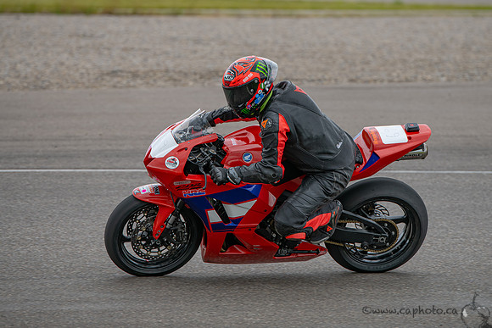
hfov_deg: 8.1
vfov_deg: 5.4
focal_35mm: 254
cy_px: 120
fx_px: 3467
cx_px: 277
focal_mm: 200
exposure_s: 1/1250
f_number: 3.5
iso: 140
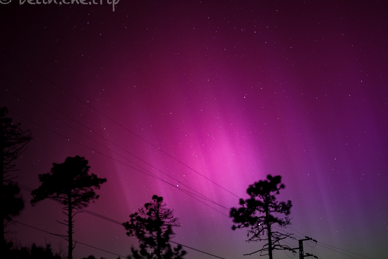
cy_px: 144
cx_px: 210
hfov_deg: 32.9
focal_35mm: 61
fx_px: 657
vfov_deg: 22.3
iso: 800
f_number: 1.8
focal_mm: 50
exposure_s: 6
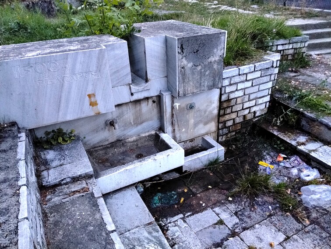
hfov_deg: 65.3
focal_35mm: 27
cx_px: 166
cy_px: 124
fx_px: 258
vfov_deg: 51.4
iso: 2663
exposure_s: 1/33.3
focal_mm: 4.05
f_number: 1.8
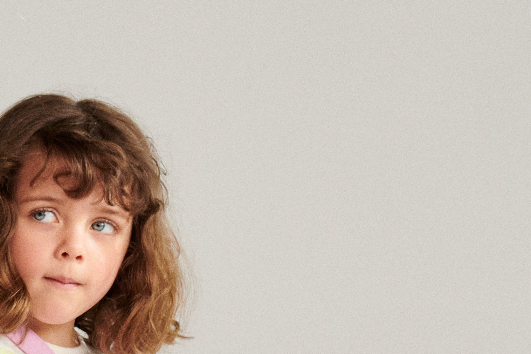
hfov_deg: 11.3
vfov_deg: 7.8
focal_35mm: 173
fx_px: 2552
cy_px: 498
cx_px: -338
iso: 1250
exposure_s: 1/500
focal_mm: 35
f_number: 7.1
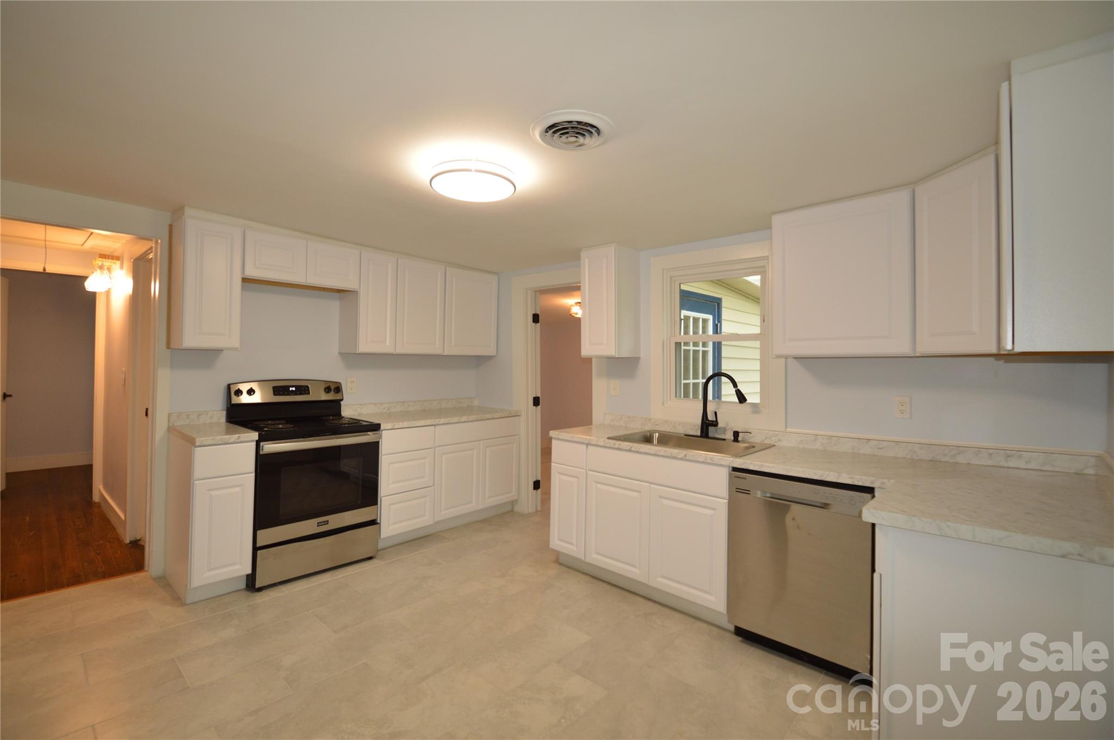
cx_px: 557
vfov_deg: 77.2
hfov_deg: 100.4
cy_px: 370
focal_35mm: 15
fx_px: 464
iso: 400
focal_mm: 10
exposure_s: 1/60
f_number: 3.5
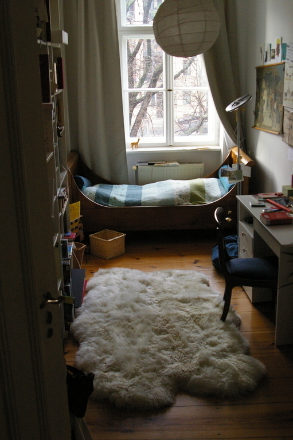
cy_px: 220
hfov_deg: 31.9
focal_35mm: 42
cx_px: 146
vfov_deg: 46.4
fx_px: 513
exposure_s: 1/60
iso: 1600
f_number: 5.6
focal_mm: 28
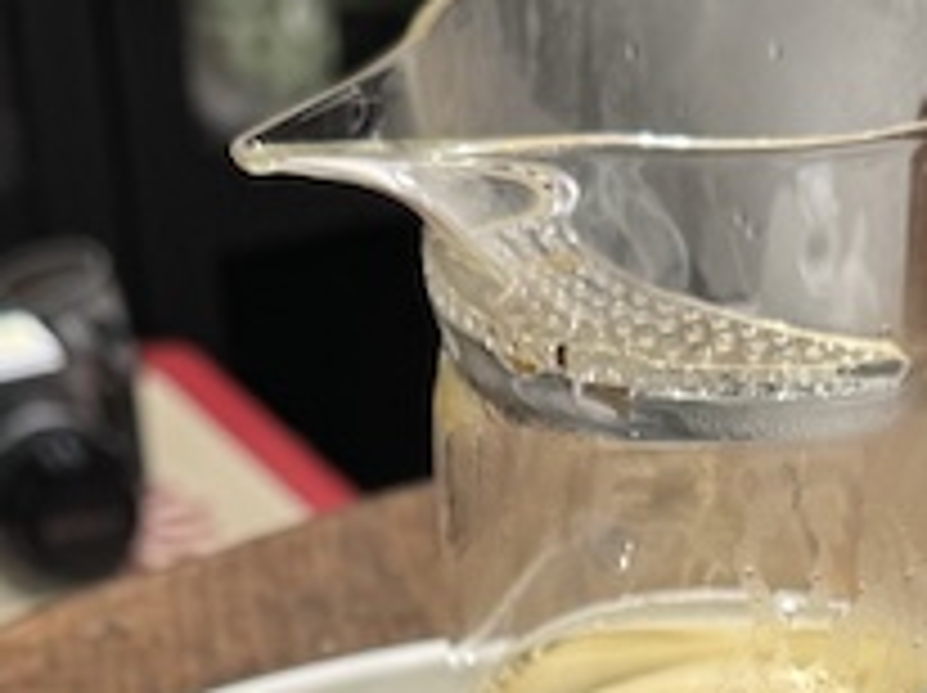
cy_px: 1087
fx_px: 2675
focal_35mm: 100
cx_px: 704
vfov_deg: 13.7
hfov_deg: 19.5
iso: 80
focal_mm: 6.86
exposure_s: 1/120
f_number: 1.78
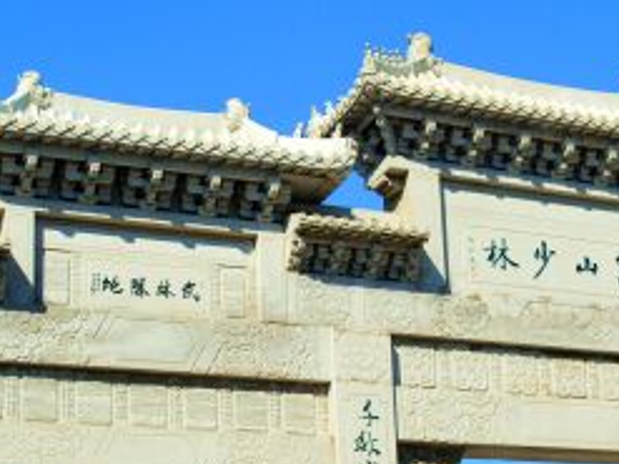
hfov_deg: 23.0
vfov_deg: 17.3
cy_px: 405
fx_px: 1501
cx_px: 471
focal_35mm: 84
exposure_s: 1/250
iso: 200
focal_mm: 18
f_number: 10
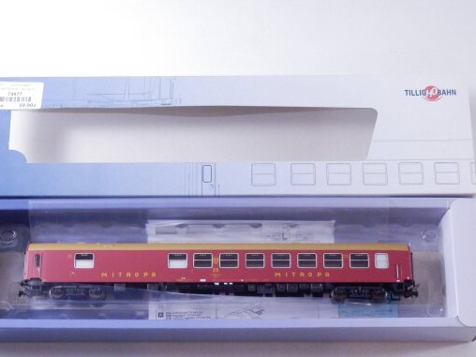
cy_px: 193
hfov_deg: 25.0
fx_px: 1073
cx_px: 213
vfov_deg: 18.9
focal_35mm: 78
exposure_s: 1/160
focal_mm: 11.9
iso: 1000
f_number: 4.4
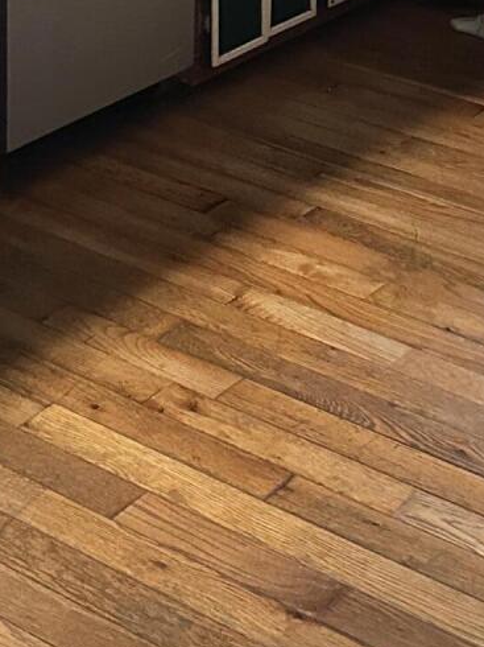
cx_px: 92
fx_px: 1829
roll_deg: -1.4
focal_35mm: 98
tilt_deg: -10.7
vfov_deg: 18.1
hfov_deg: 15.0
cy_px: -285
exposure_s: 1/60
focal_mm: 6.86
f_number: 1.78
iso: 640
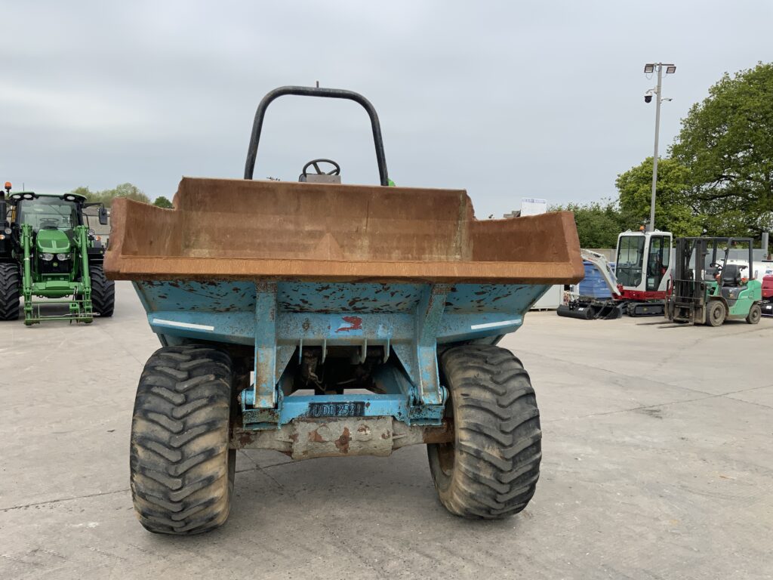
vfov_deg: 48.2
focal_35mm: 29
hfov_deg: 61.7
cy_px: 290
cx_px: 386
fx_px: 648
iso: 16
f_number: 1.8
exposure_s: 1/1675
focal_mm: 3
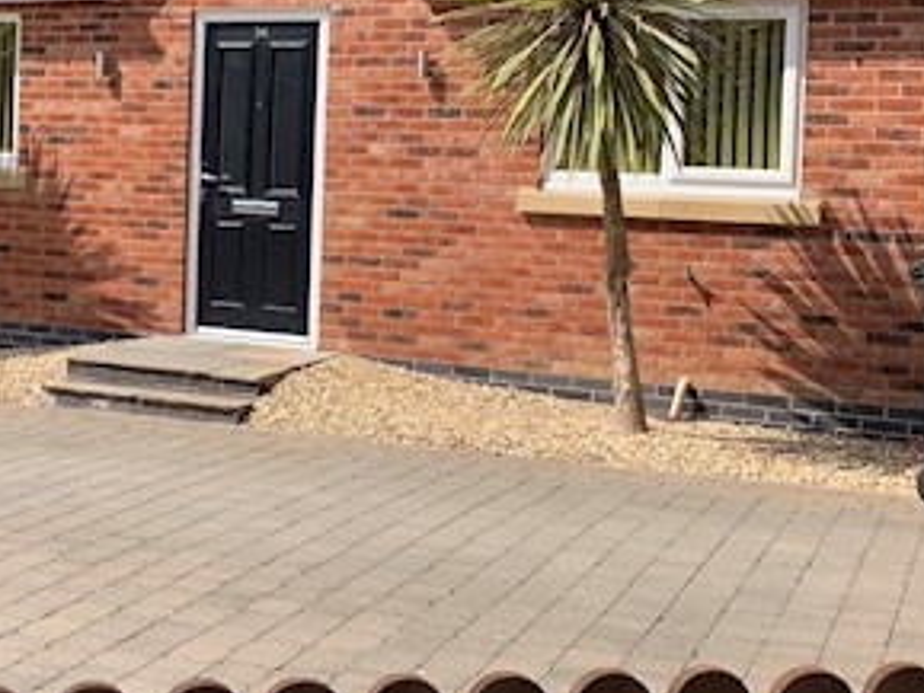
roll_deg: -1.9
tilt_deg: -1.4
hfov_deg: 29.3
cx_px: 64
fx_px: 1682
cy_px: 200
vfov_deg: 23.1
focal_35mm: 63
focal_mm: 4.25
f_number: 1.8
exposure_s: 1/1406
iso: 25
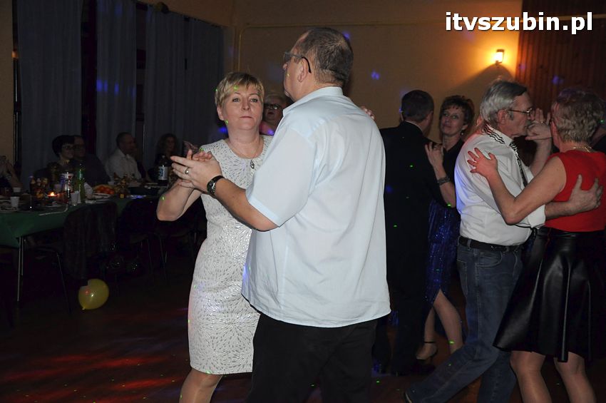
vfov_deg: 31.8
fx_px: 706
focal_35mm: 42
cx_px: 303
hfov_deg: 46.4
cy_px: 202
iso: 1250
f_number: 4.5
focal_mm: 28
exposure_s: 1/60
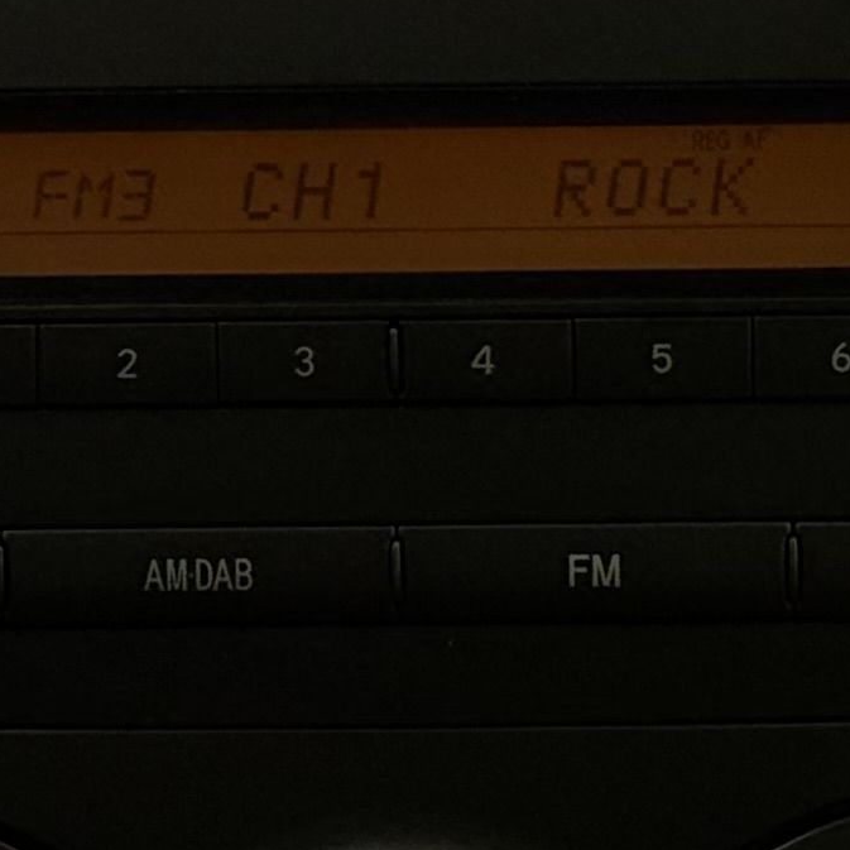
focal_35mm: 254
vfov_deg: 6.9
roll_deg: +1.1
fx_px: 7056
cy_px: 419
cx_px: 298
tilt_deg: -16.7
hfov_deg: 6.9
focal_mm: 6.76
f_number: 1.78
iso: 250
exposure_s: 1/100
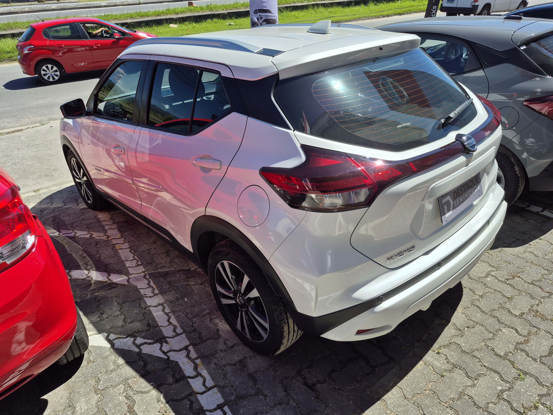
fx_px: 367
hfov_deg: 73.9
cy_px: 208
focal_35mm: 23
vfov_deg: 58.9
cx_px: 276
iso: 25
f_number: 1.8
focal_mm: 5.4
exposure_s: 1/2336
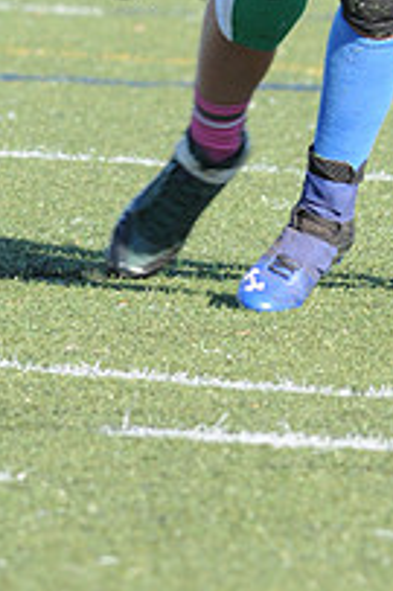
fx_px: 21109
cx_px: 322
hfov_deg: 1.1
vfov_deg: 1.6
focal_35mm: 1287
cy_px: -169
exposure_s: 1/500
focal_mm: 300
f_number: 5
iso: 200
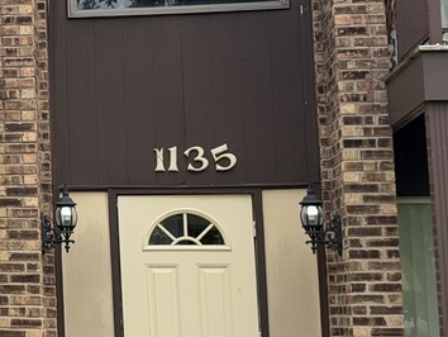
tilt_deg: +9.4
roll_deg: +0.8
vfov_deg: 12.1
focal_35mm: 122
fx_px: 1580
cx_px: -266
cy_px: 80
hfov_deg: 14.8
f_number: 1.8
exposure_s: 1/1575
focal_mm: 6.93
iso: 100
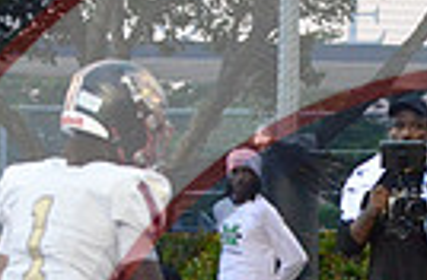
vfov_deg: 2.9
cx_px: 484
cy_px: 407
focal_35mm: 469
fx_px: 5537
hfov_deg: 4.4
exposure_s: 1/500
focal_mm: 72
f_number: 4.5
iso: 3200
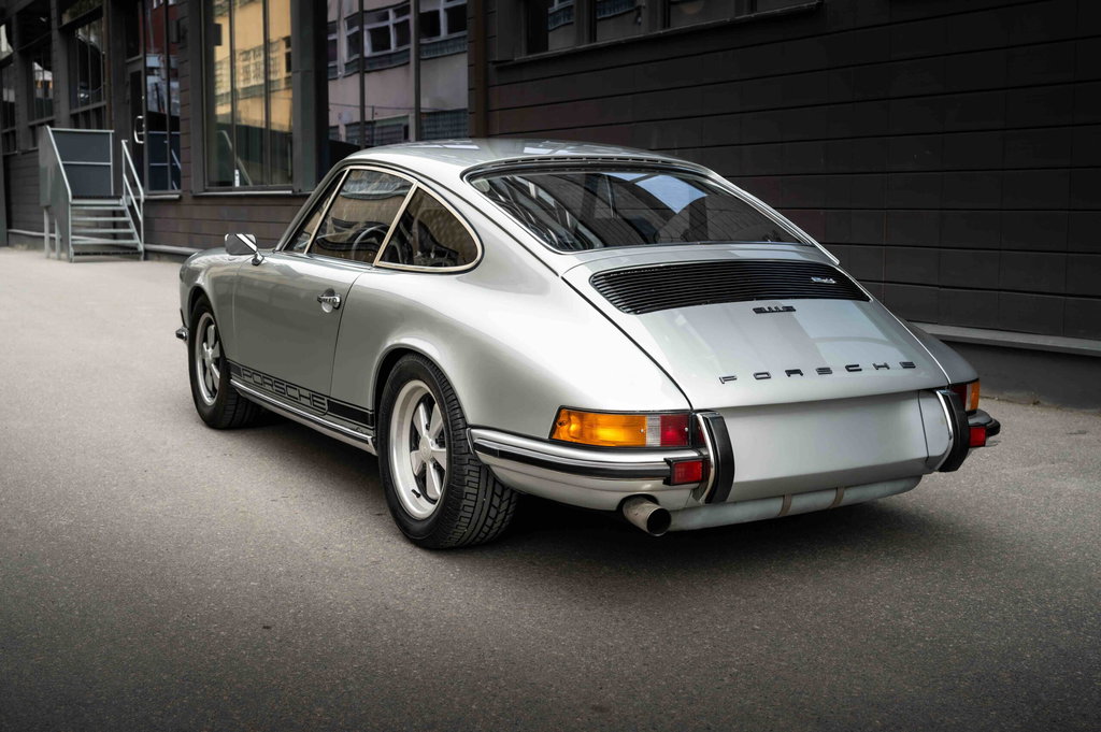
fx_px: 1283
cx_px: 550
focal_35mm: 42
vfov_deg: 31.8
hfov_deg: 46.4
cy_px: 366
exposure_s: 1/200
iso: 500
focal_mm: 42
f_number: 6.3
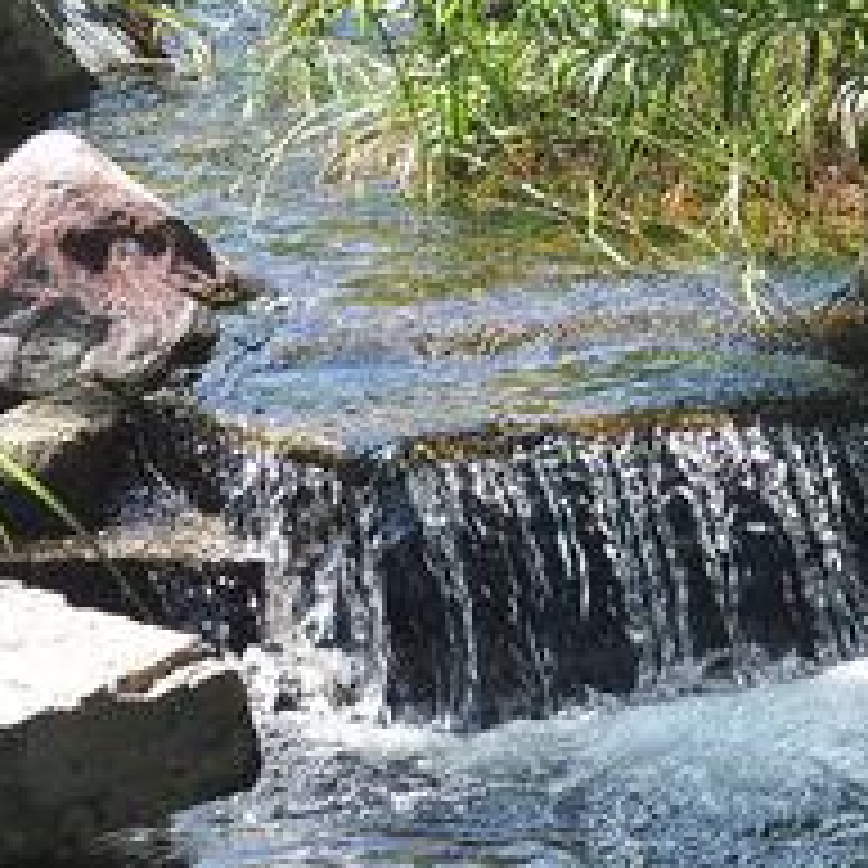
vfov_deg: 7.7
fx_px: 6440
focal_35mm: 227
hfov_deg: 7.7
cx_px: 441
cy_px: 504
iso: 100
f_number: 3.5
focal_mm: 26.2
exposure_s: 1/400
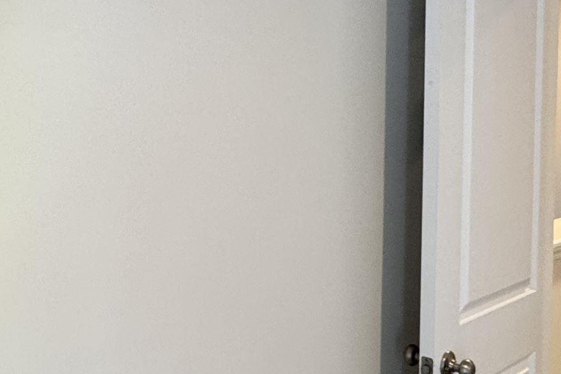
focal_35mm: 46
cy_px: 132
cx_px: 48
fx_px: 717
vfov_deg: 29.1
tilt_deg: -2.1
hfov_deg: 39.4
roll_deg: +0.4
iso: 200
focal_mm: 2.22
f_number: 2.2
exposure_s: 1/60
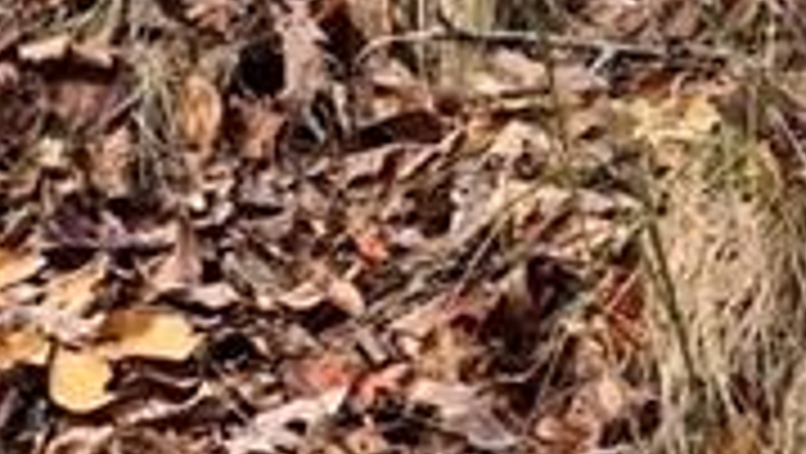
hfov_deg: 8.9
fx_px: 5197
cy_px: -841
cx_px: 252
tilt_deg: -8.9
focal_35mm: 243
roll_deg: +5.1
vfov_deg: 4.8
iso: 16
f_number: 2.4
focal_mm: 6
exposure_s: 1/113
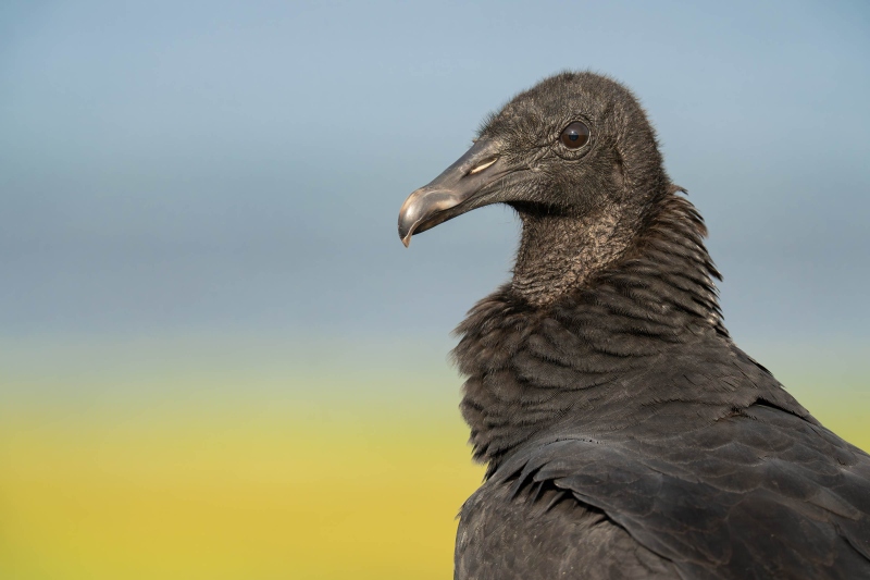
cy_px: 290
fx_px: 12128
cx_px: 435
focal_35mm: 502
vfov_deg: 2.7
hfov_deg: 4.1
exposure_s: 1/1600
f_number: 9
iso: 2500
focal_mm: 502
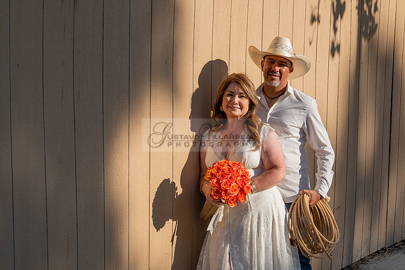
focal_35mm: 75
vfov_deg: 18.2
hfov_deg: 27.1
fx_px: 842
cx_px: 206
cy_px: 160
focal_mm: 43
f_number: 10
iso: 200
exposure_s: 1/400
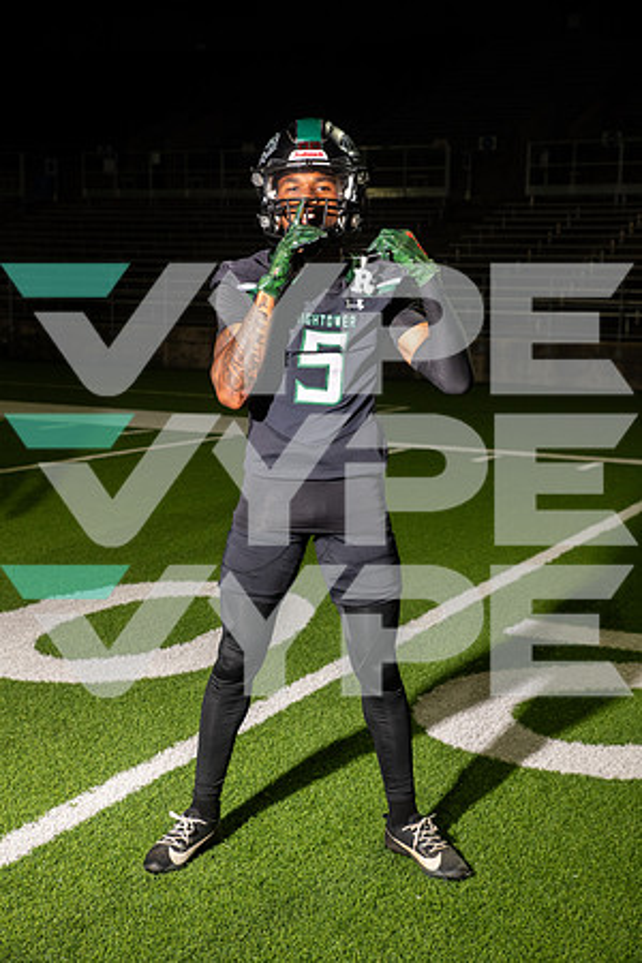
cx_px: 321
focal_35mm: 52
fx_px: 1391
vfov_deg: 38.2
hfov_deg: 26.0
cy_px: 482
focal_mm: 52
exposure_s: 1/400
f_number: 7.1
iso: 1000
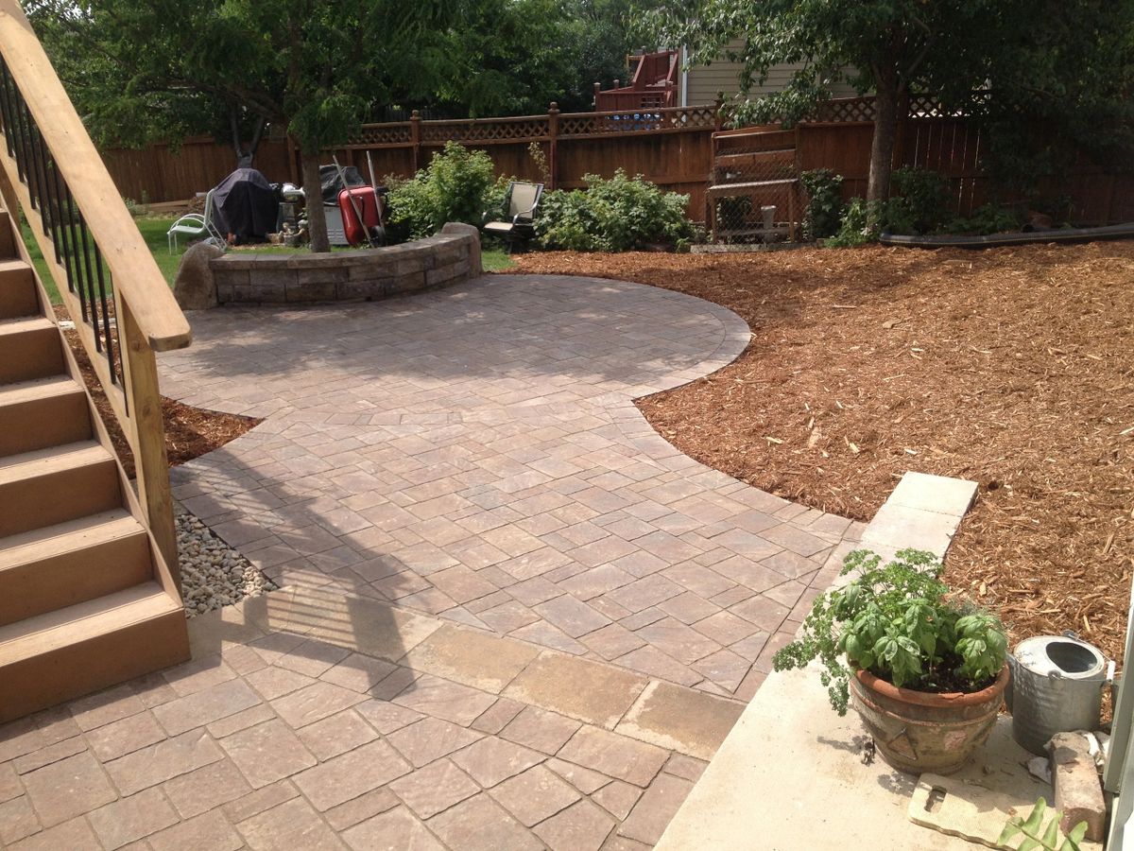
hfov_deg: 52.6
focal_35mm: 35
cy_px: 426
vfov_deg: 40.7
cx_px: 567
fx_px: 1147
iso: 50
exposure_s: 1/951
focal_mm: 4.28
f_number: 2.4
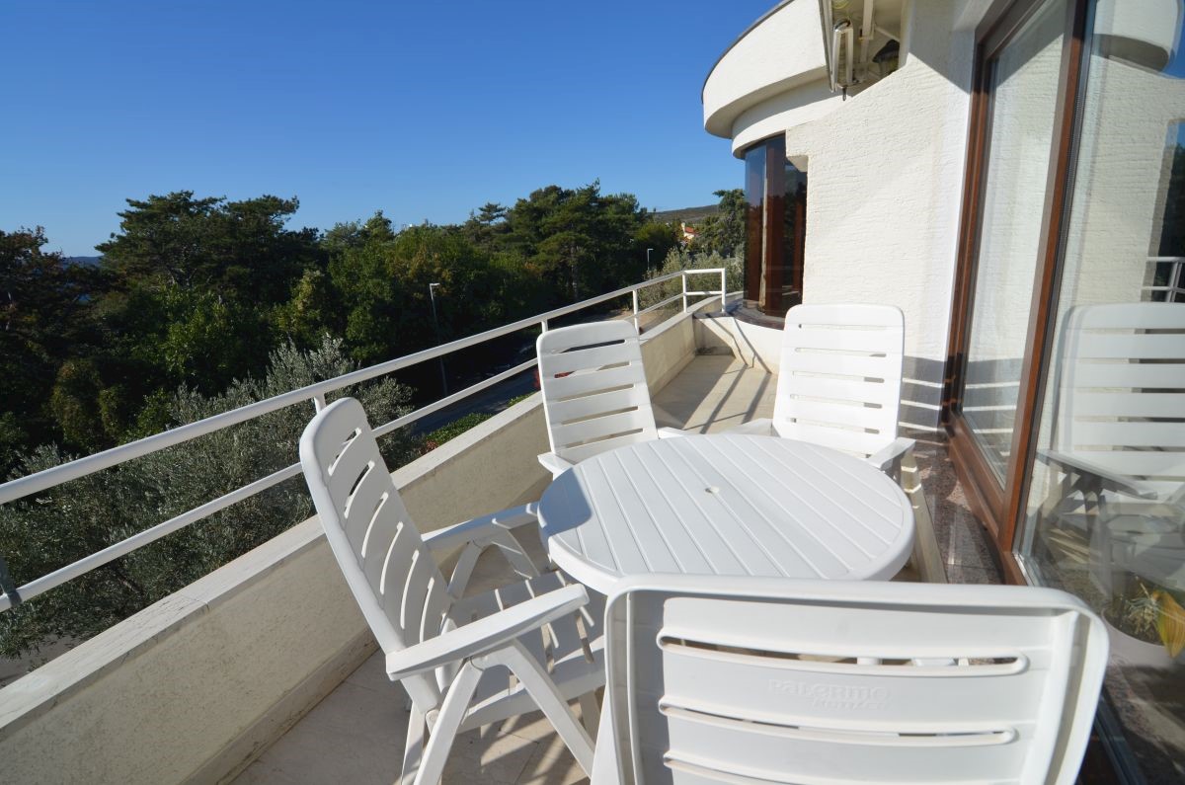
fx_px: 542
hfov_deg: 95.1
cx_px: 592
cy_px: 392
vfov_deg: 71.8
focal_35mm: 16
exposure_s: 1/320
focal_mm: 11
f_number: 9
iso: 100
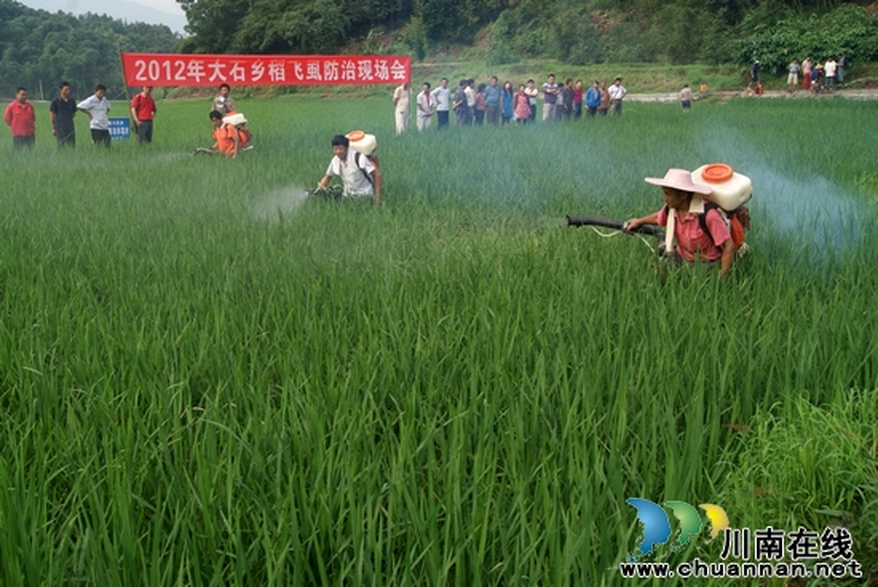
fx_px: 806
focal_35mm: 33
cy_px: 294
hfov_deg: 57.2
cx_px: 439
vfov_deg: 40.1
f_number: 10
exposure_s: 1/100
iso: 100
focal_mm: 22
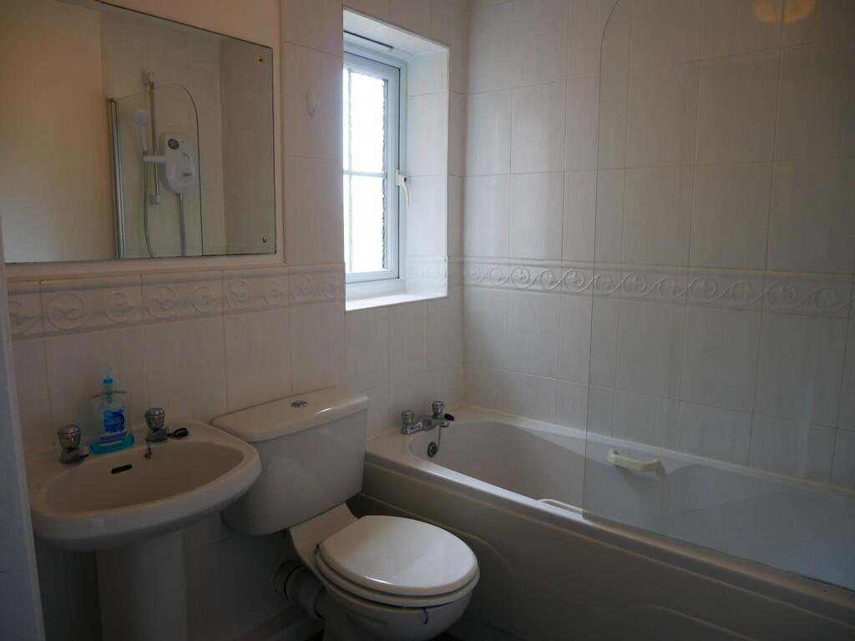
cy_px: 320
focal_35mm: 24
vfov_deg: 56.8
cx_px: 428
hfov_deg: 71.6
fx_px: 593
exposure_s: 1/60
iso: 200
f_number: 3.5
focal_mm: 12
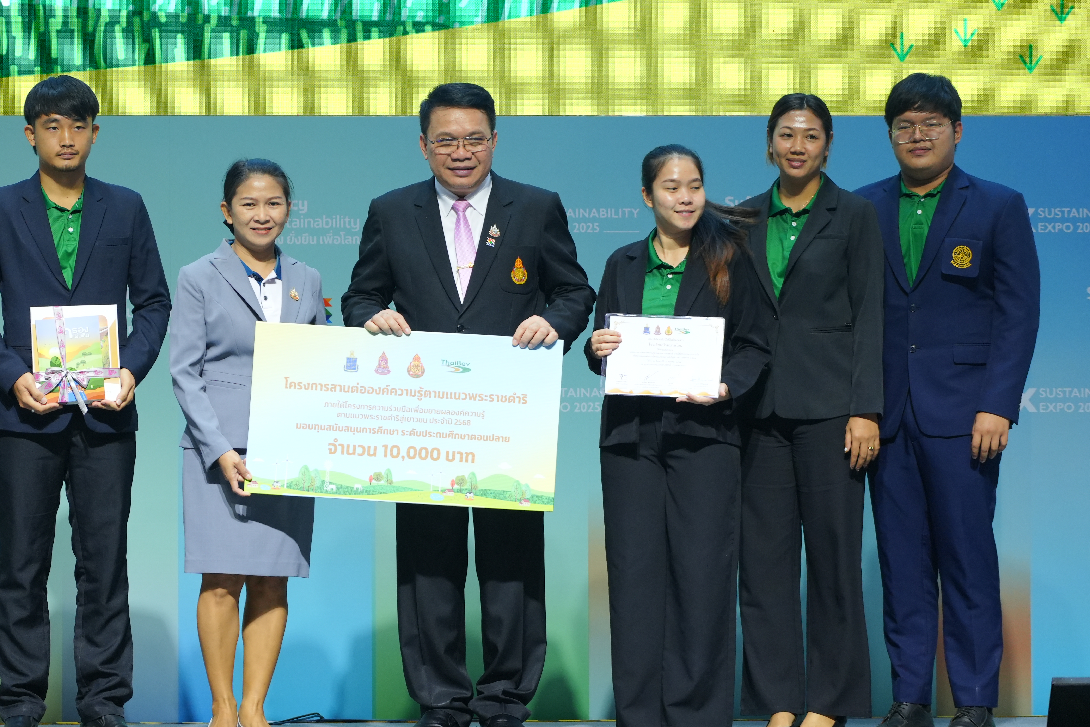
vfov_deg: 6.3
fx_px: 6600
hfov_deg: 9.4
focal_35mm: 218
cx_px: 429
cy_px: 246
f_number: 4
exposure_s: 1/400
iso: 1600
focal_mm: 164
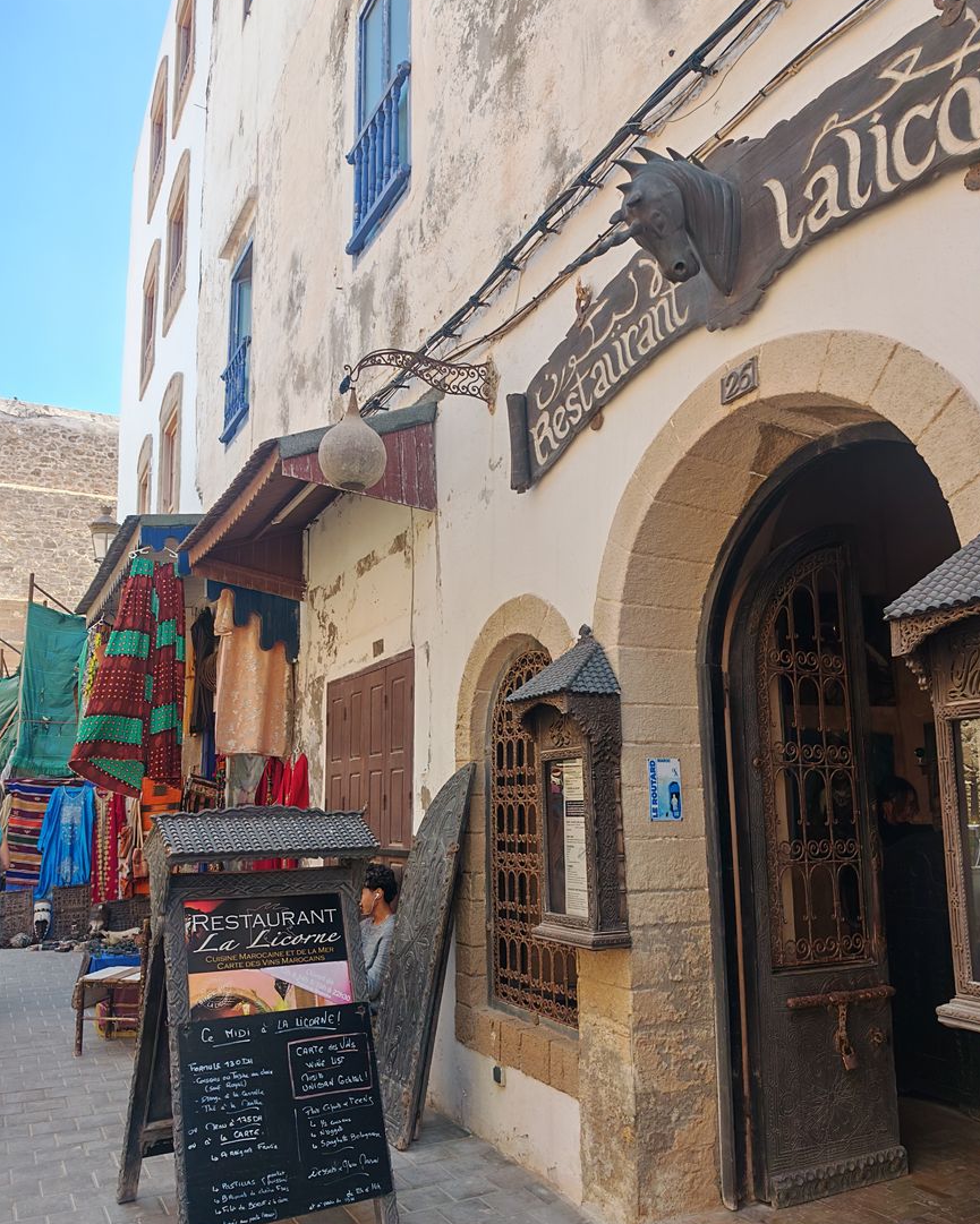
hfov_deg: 54.9
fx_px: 943
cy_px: 644
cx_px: 491
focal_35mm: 26
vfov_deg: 66.0
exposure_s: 1/2900
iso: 100
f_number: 2
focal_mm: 6.83
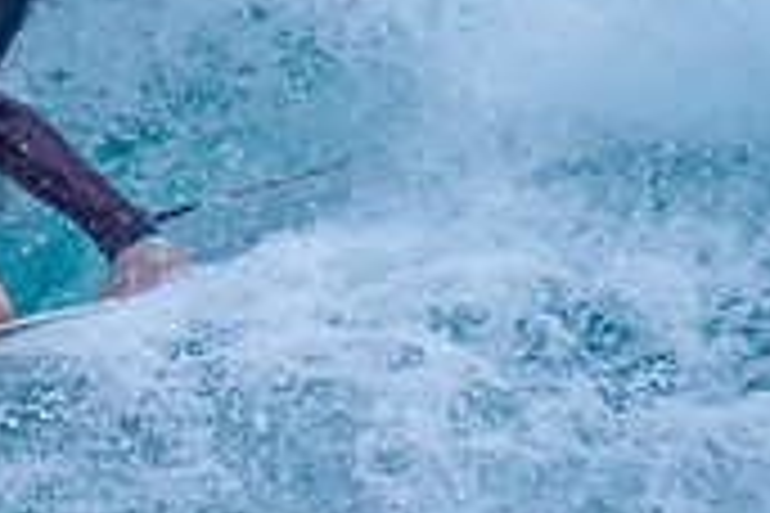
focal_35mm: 2078
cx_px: -179
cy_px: 15
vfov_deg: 0.7
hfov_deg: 1.0
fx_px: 44443
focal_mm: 500
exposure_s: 1/500
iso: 450
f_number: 5.6
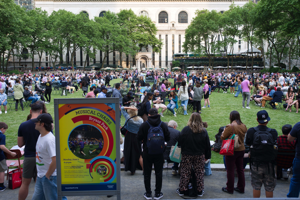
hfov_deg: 54.4
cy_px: 100
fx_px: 292
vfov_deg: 37.9
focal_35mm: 35
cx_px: 150
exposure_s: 1/160
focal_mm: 35
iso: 200
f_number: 4
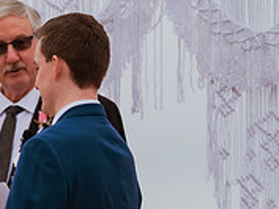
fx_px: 3420
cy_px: 193
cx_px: -137
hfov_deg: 4.6
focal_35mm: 424
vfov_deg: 3.5
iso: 500
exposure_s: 1/3200
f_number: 1.8
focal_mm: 135
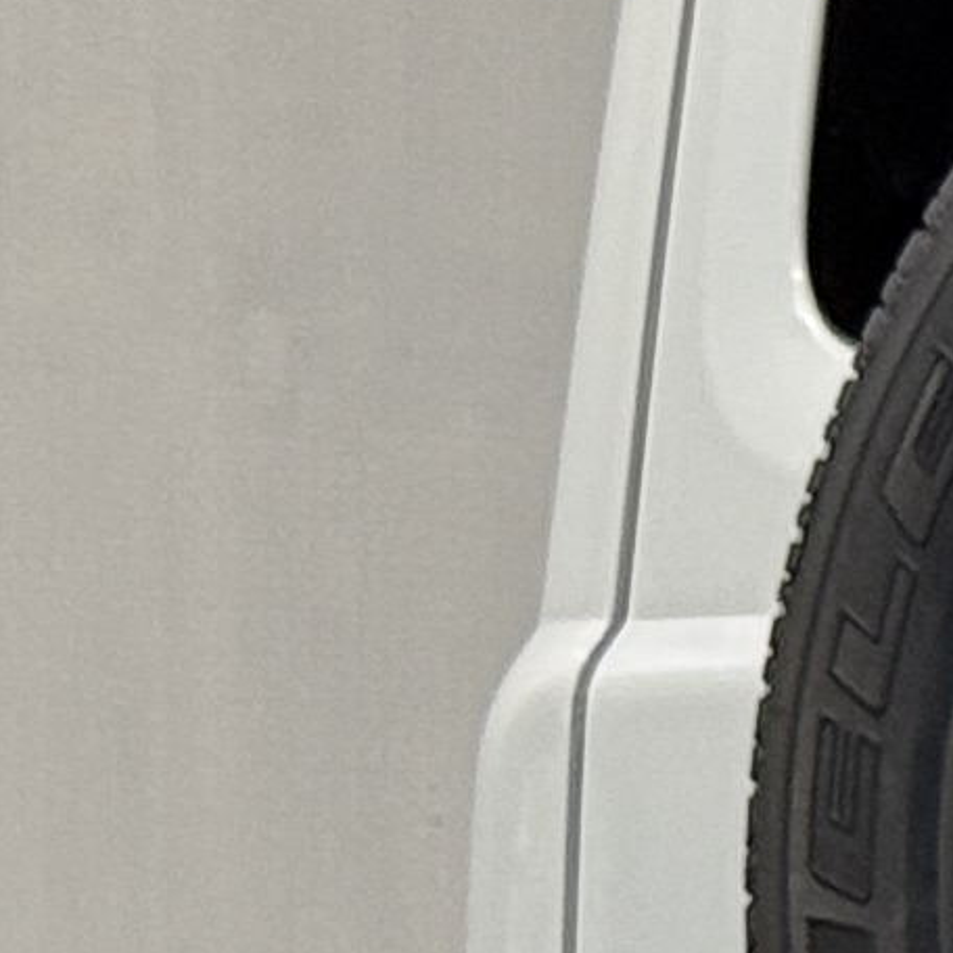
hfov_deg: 4.4
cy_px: 1356
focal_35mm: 375
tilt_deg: +0.0
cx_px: 3578
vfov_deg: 4.6
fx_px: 11680
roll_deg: +0.3
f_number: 1.78
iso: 100
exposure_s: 1/60
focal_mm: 6.76
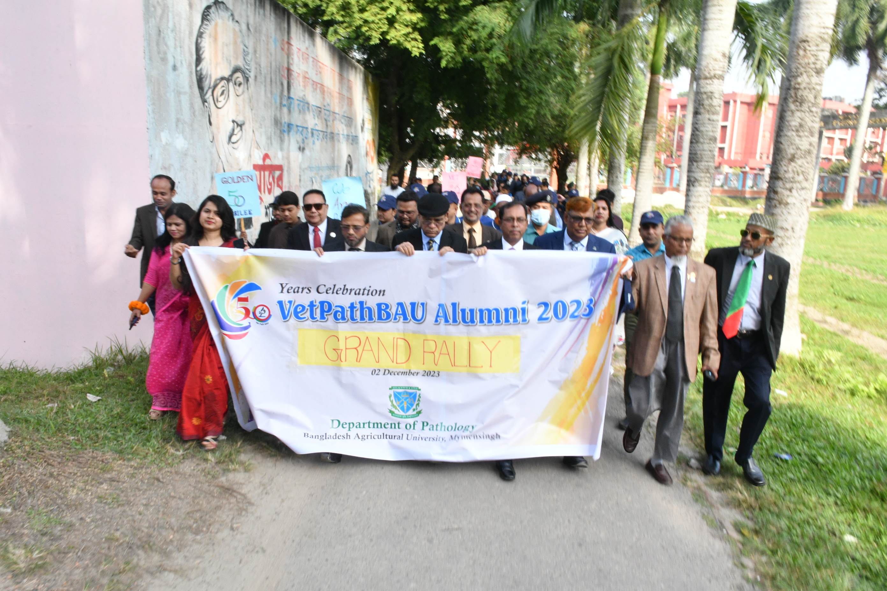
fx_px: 665
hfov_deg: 67.4
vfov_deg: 47.9
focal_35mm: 27
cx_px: 444
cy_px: 296
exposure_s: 1/60
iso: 1600
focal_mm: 18
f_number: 22
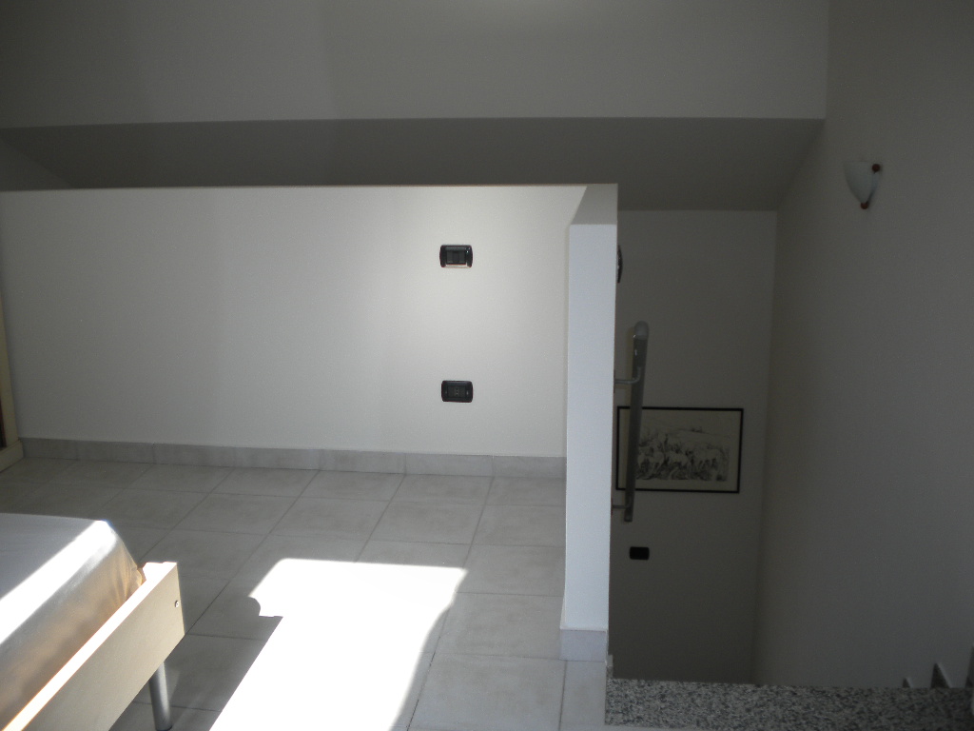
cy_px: 366
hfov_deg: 52.6
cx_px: 487
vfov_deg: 40.7
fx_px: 985
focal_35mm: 35
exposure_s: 1/156
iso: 80
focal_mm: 6.3
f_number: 3.1
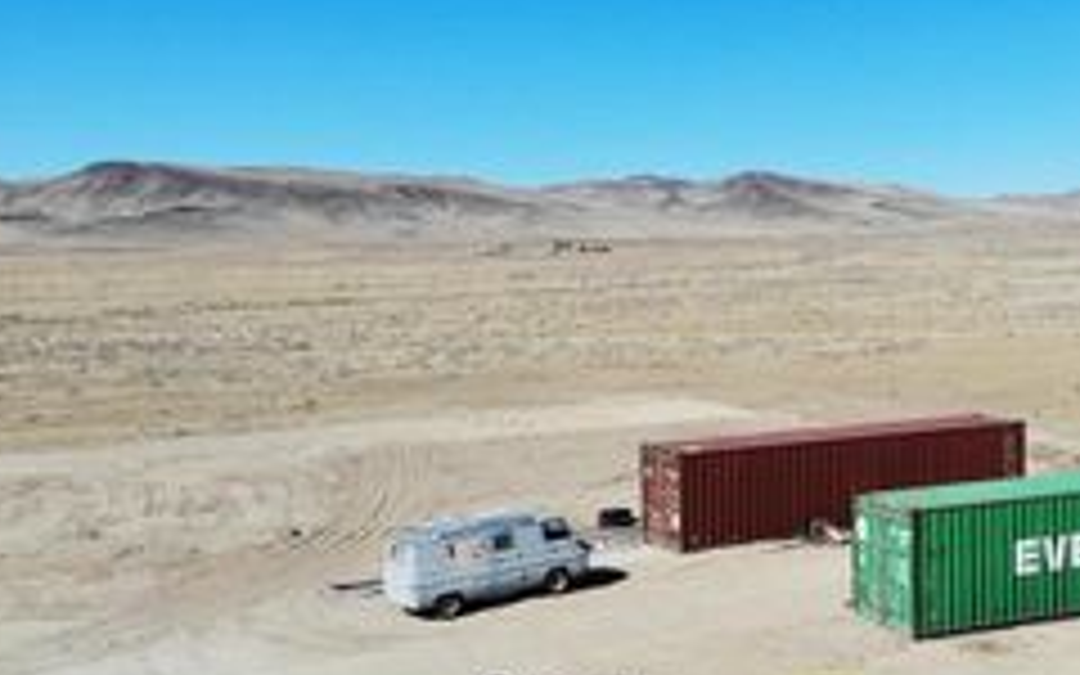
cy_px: 389
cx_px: 837
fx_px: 1560
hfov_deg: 37.1
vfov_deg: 24.4
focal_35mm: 53
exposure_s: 1/1605
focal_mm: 4.5
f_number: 2.8
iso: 103
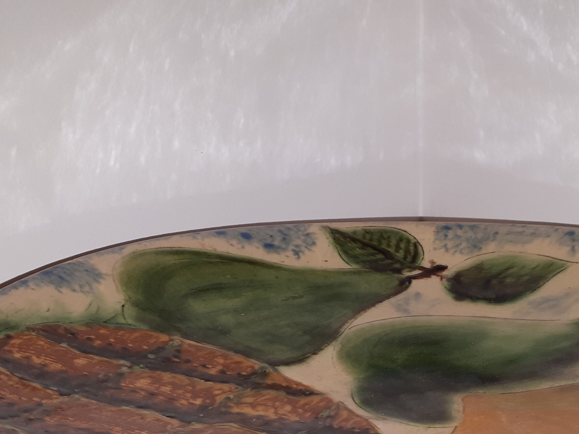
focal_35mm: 55
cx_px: 397
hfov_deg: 34.5
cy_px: 421
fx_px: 920
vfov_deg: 25.4
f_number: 1.9
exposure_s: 1/50
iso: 50
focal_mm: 3.6
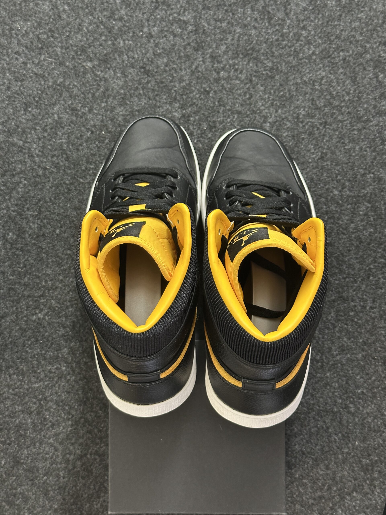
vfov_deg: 39.7
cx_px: 193
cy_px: 258
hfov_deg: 30.3
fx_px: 714
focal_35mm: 48
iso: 400
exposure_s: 1/25
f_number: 1.78
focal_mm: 6.86
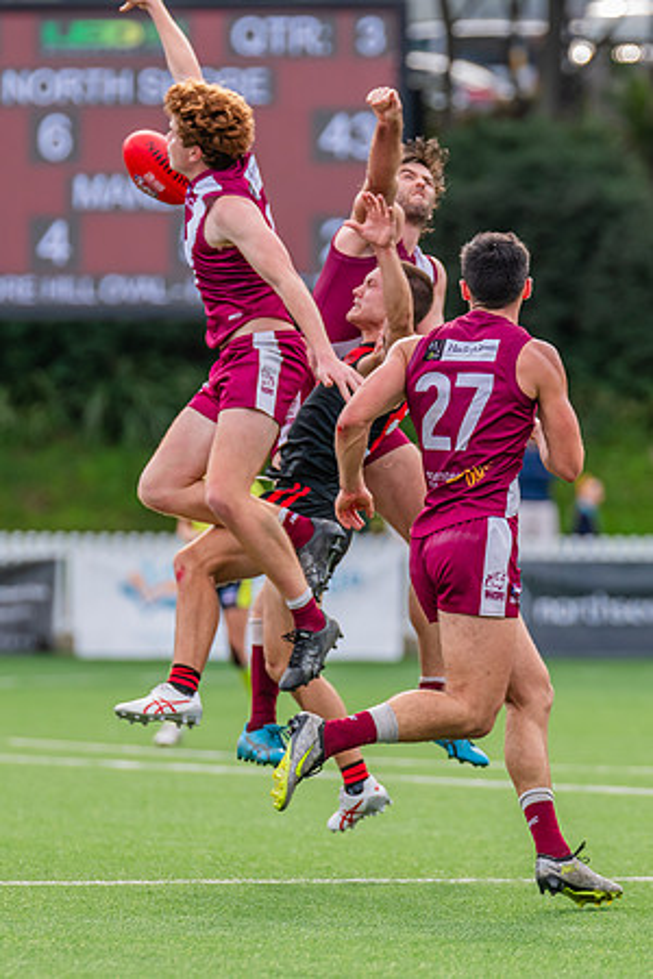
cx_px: 339
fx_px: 12724
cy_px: 488
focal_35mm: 468
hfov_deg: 2.9
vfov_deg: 4.4
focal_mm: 310
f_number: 5
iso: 800
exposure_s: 1/1250
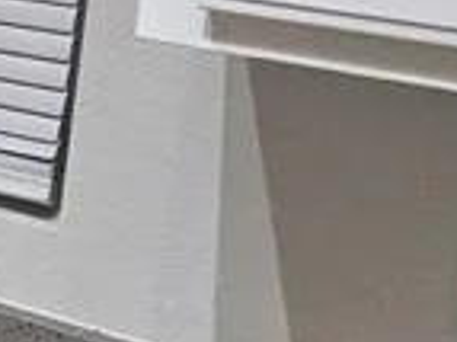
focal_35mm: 93
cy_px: -109
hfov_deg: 11.3
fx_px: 1227
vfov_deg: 15.1
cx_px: -940
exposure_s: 1/60
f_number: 2.2
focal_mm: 2.2
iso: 200
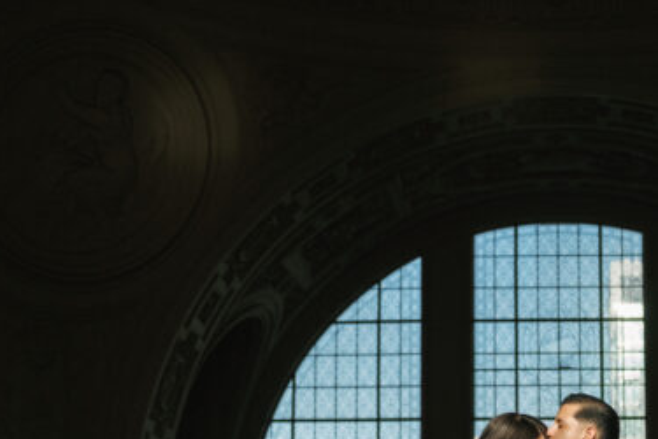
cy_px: 399
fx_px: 1499
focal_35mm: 82
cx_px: 540
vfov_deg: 16.4
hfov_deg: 24.3
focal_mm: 30
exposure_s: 1/1600
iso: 160
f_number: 2.8
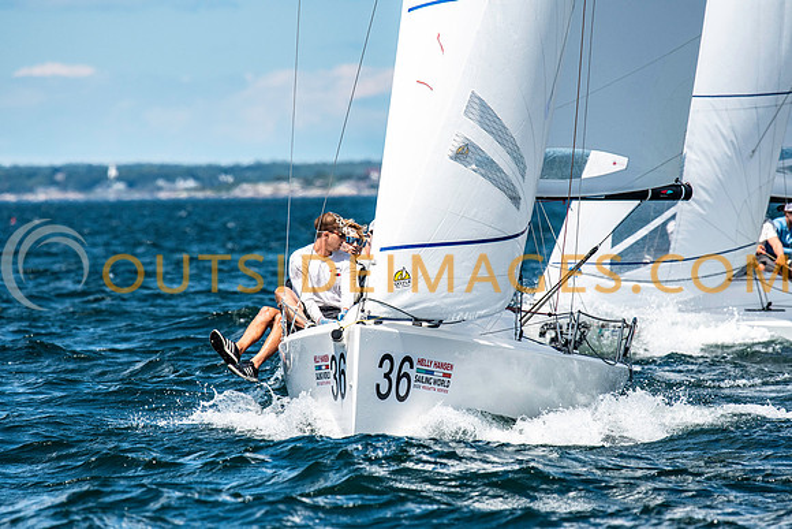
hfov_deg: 4.6
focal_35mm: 450
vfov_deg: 3.1
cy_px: 264
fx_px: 9902
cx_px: 396
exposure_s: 1/5000
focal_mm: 300
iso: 500
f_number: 5.6
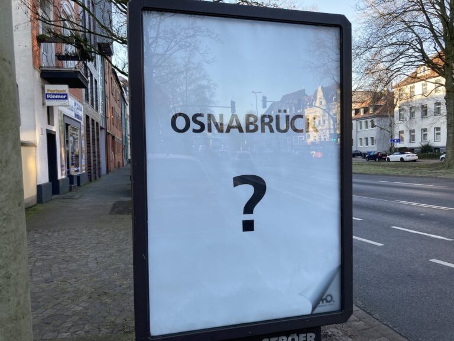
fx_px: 367
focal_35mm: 28
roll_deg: +1.4
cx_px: 227
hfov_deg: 63.4
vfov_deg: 49.7
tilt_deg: -1.6
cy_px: 170
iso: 20
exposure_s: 1/125
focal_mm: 3.99
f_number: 1.8
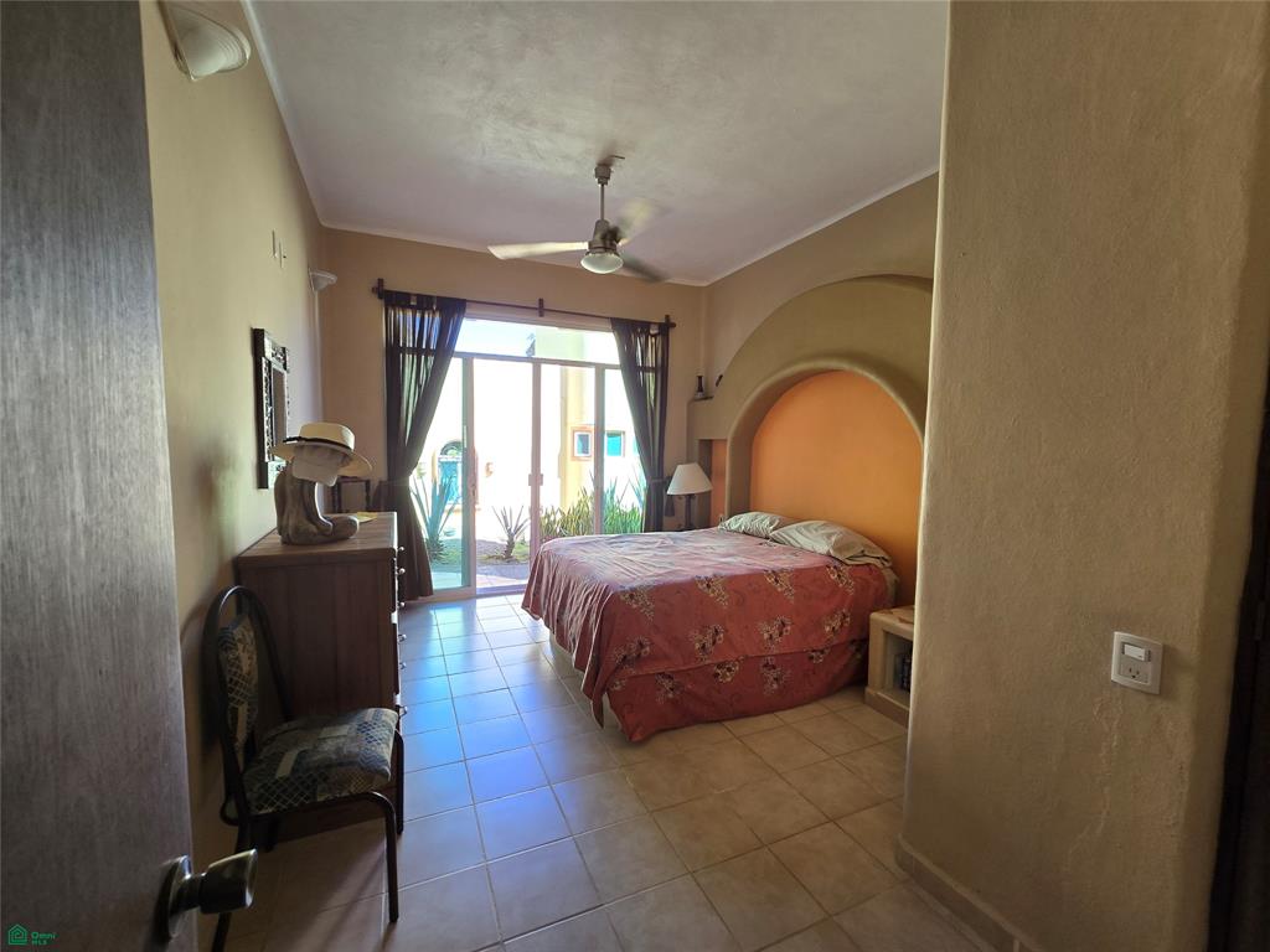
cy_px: 476
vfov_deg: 89.9
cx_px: 635
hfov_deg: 106.2
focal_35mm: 13
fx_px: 477
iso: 64
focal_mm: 2.2
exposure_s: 1/60
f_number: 2.2
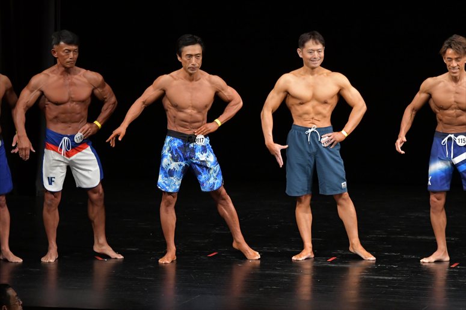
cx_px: 233
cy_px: 155
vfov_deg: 5.4
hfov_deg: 8.1
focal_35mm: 255
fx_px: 3299
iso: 3200
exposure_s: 1/400
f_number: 5.6
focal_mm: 170
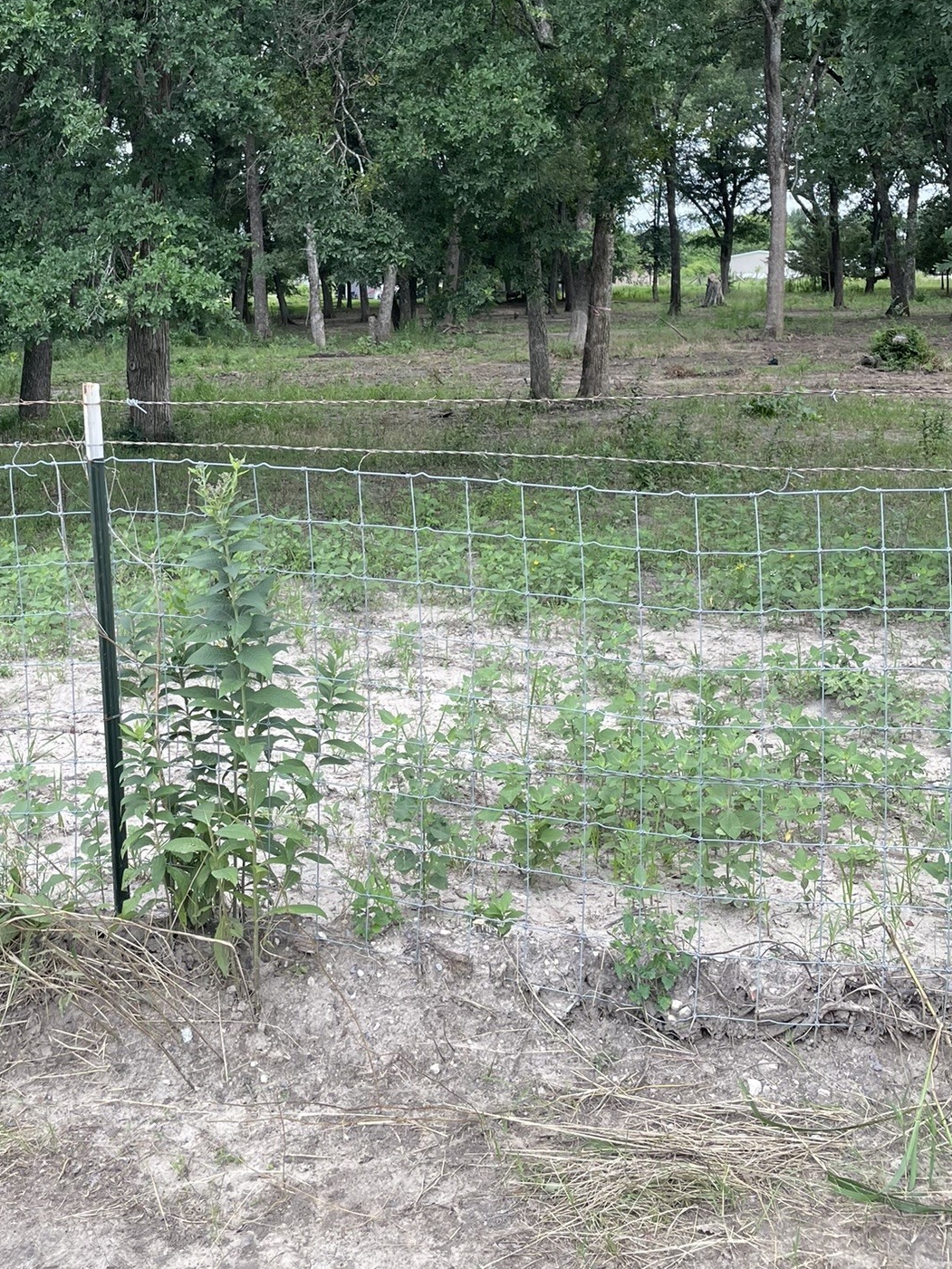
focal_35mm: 38
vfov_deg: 48.0
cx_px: 358
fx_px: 1393
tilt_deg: -3.7
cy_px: 398
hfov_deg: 37.5
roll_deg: +0.9
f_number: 1.6
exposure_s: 1/410
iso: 32
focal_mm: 4.2
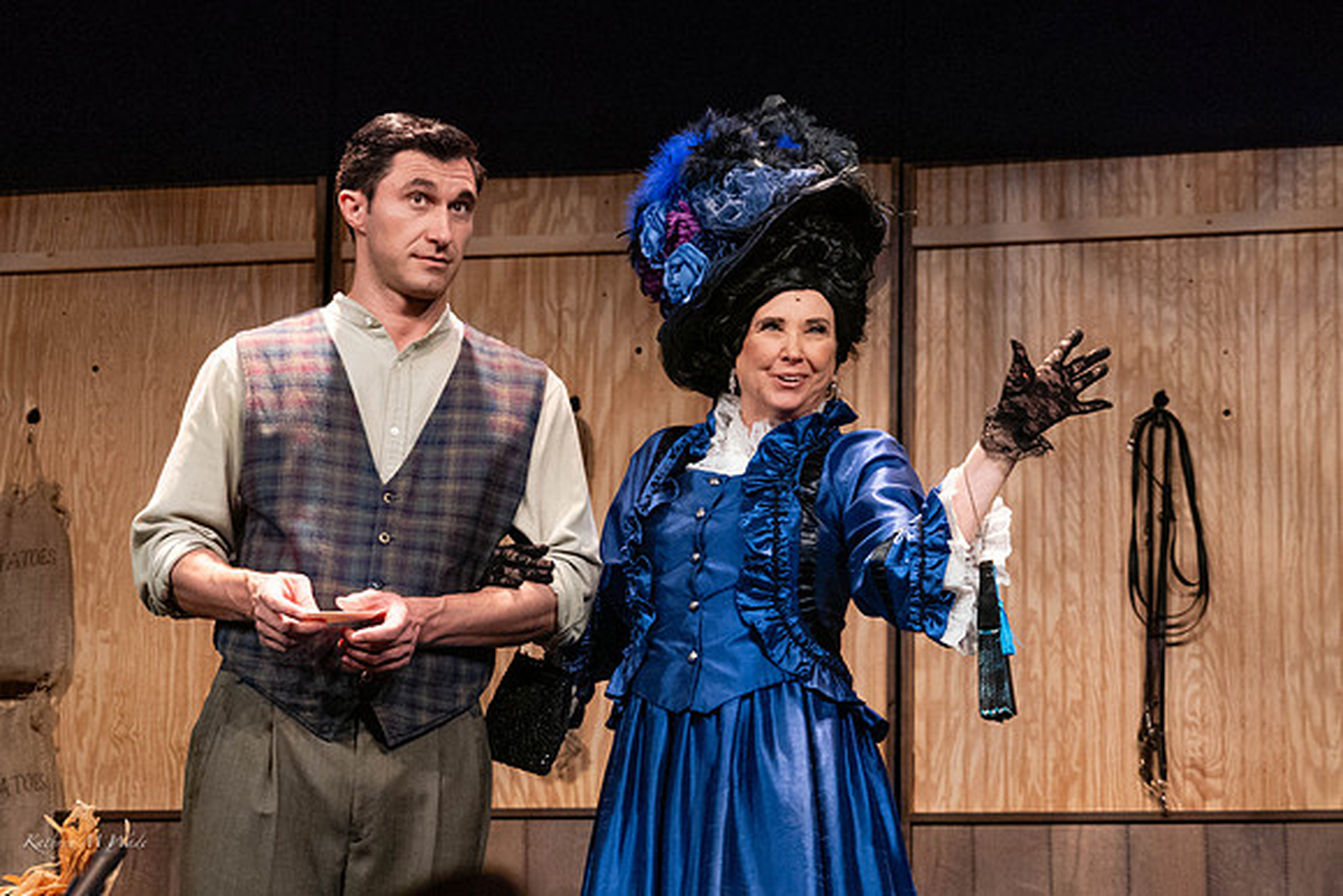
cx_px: 771
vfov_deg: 14.3
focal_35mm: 96
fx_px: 3579
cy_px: 391
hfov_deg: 21.2
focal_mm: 73
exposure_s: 1/400
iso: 4000
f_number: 5.6
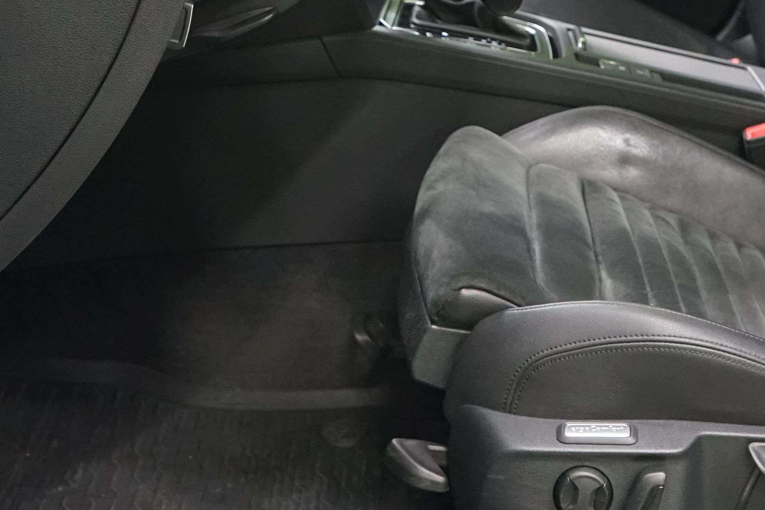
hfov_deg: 28.3
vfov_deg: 18.9
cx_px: 493
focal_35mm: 71
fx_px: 1509
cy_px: 51
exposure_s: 1/50
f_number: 5
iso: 4000
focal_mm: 28
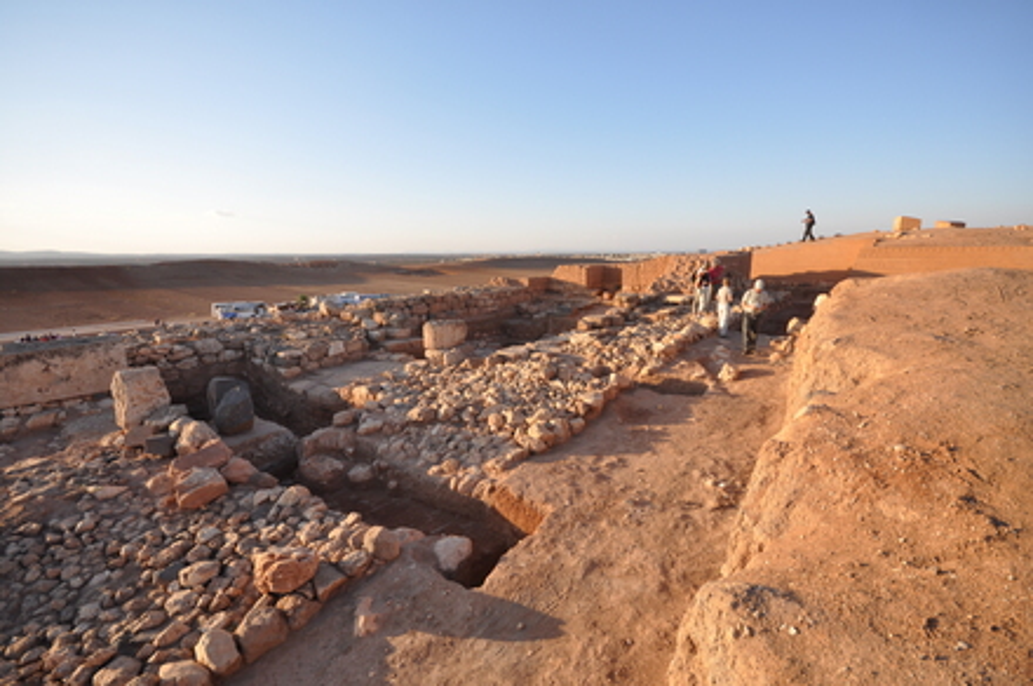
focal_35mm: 16
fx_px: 473
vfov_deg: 71.9
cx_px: 516
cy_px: 343
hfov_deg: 95.1
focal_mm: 11
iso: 200
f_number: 7.1
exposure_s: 1/200
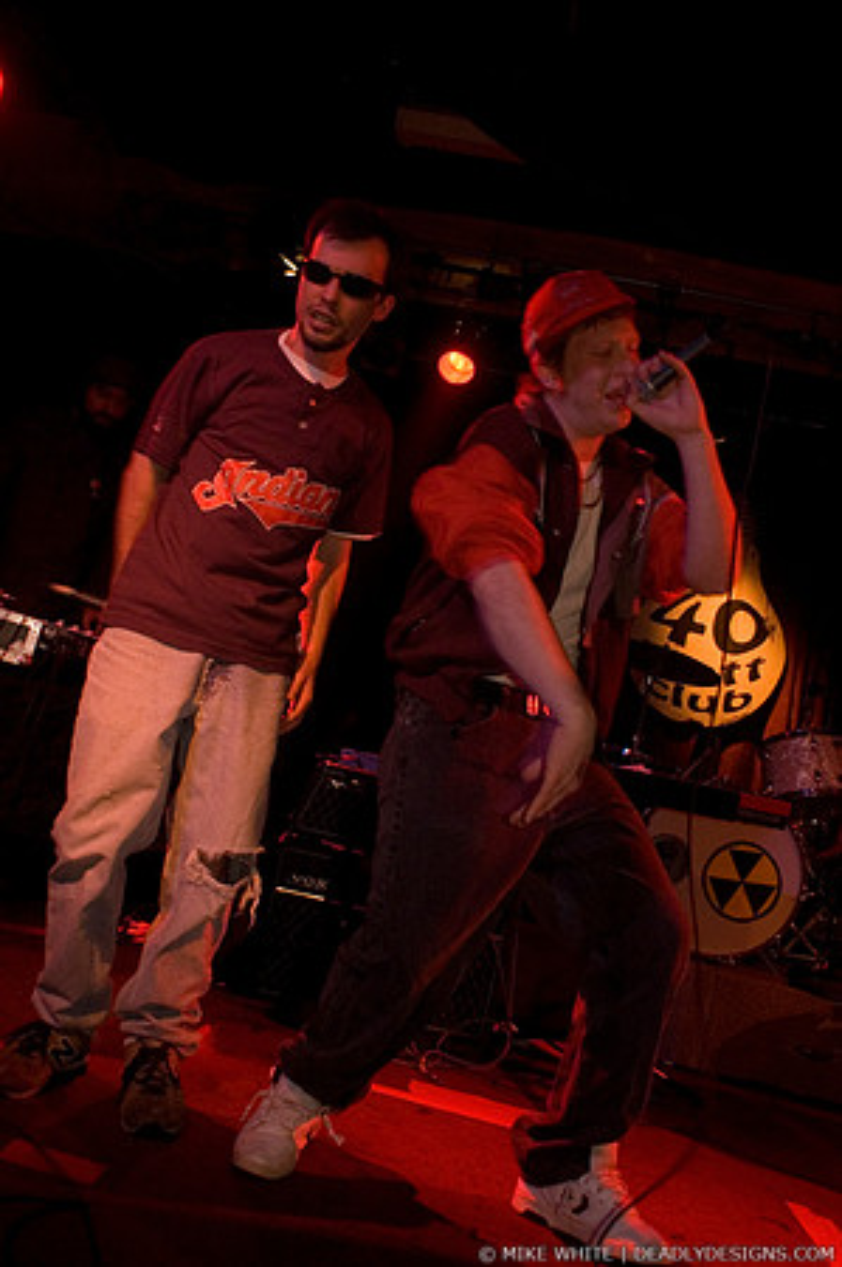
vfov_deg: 62.0
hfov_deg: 43.5
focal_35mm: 30
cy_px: 634
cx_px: 421
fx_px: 1055
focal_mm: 20
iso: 800
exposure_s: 1/50
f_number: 3.2
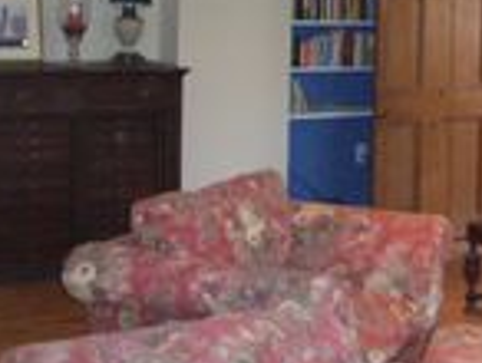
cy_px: 63
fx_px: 1227
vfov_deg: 16.7
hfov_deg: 22.0
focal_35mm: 88
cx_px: 360
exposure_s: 1/60
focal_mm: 5.8
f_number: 2.6
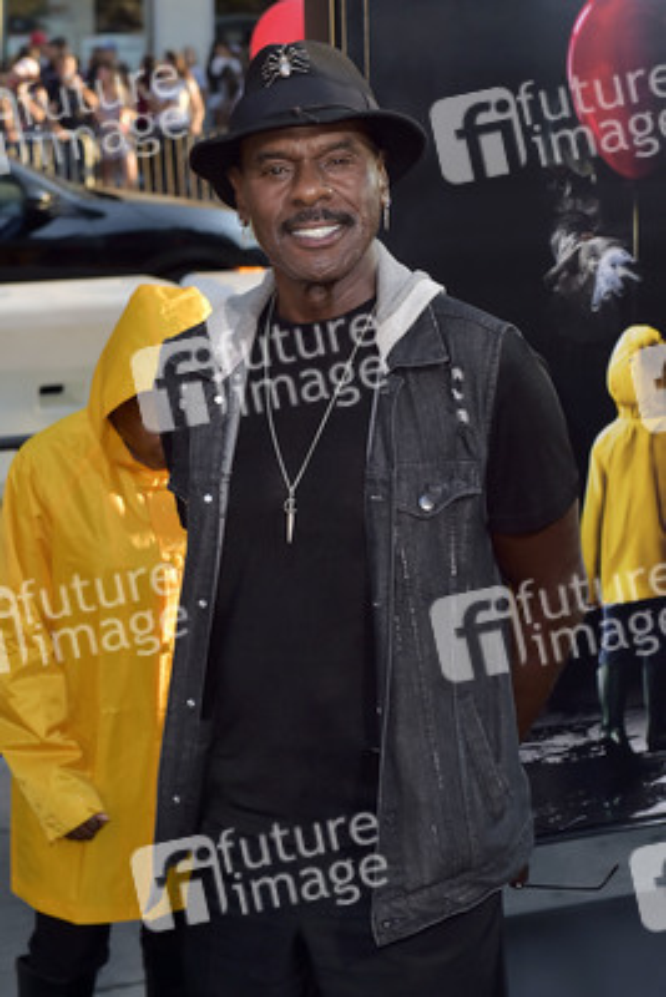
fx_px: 1941
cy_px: 498
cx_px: 333
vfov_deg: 28.8
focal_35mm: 70
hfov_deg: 19.5
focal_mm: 70
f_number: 6.3
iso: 640
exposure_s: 1/320
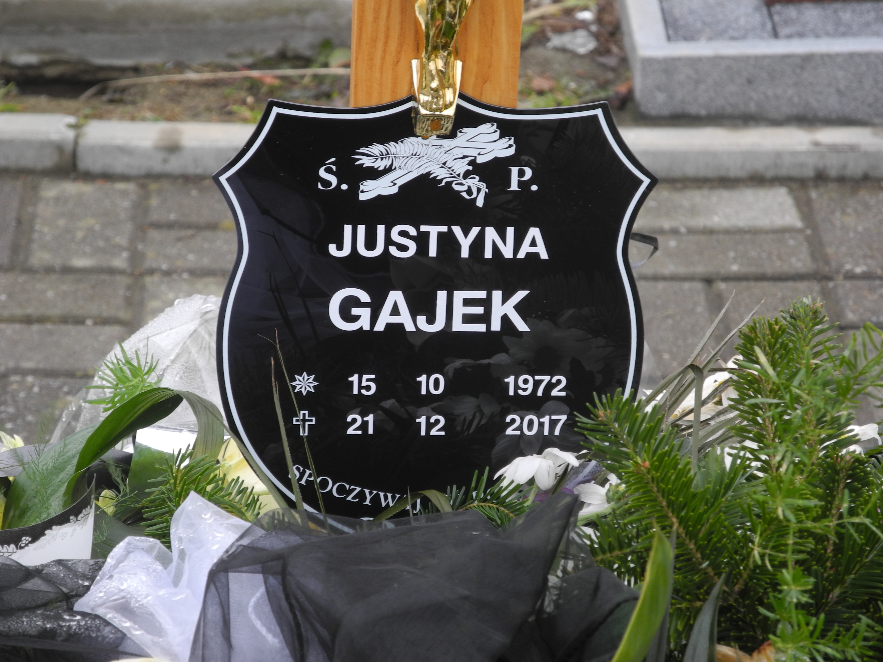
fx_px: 3928
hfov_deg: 12.8
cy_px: 332
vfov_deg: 9.6
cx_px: 444
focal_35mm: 154
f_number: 5
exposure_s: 1/30
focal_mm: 32.6
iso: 100
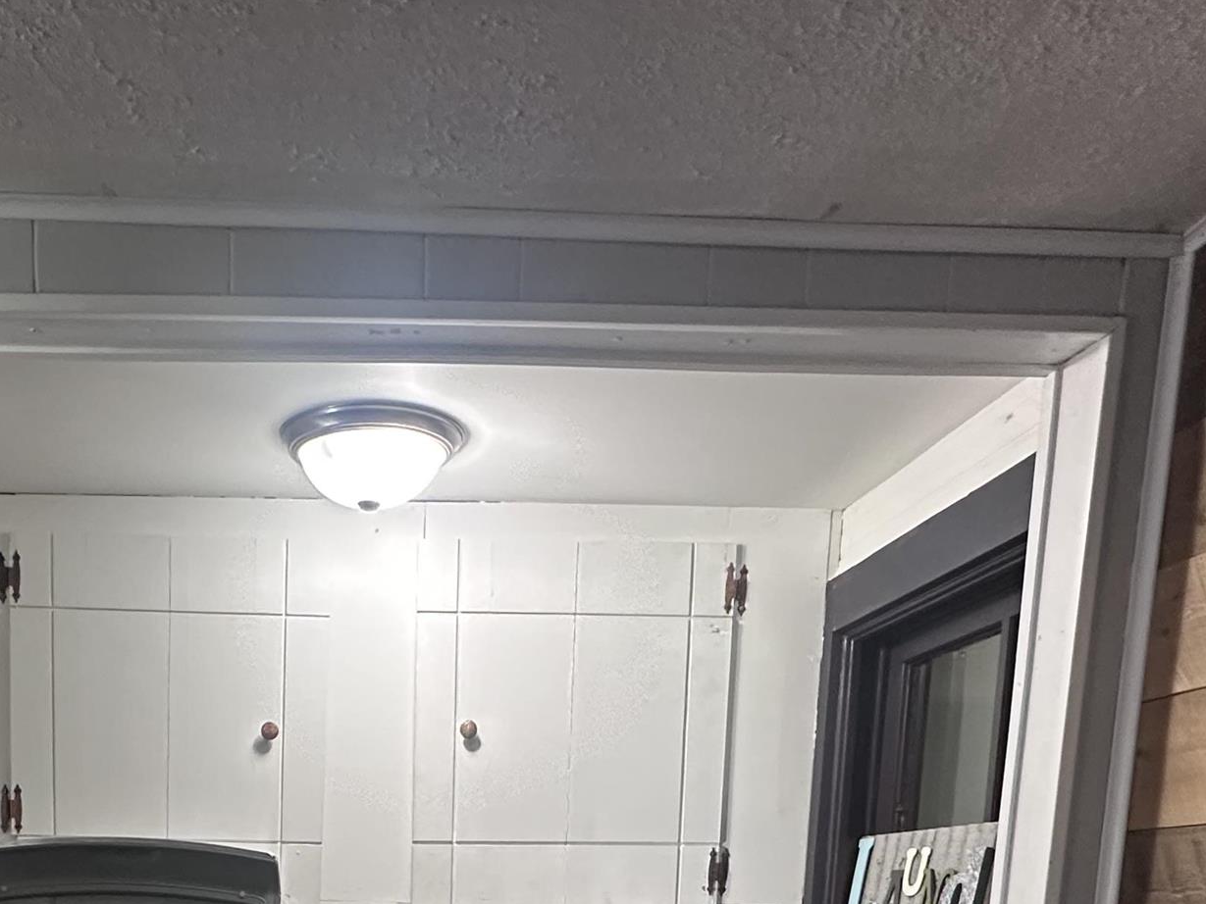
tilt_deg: -8.8
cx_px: 328
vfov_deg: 33.0
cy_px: 1095
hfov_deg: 50.8
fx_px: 1219
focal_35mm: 35
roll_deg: -1.7
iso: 320
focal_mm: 2.22
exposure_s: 1/60
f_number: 2.2
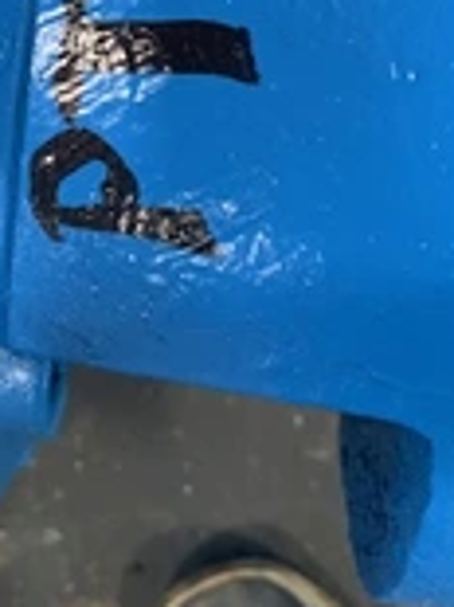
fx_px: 1173
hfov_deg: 21.8
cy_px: -67
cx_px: 160
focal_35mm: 67
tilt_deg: -83.8
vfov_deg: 26.6
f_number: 1.8
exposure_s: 1/60
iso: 160
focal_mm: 4.25
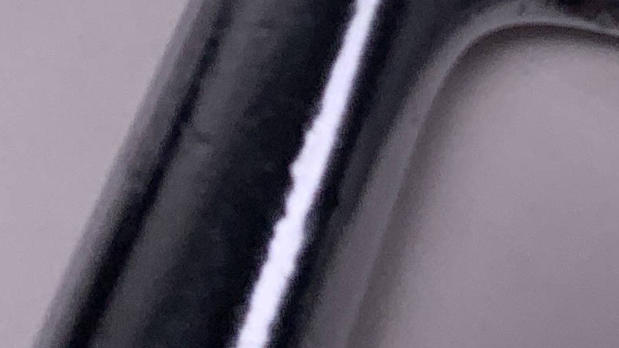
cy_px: -735
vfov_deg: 7.3
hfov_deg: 14.5
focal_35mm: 146
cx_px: 598
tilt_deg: -49.8
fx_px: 2397
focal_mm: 4.25
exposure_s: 1/1235
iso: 25
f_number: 1.8
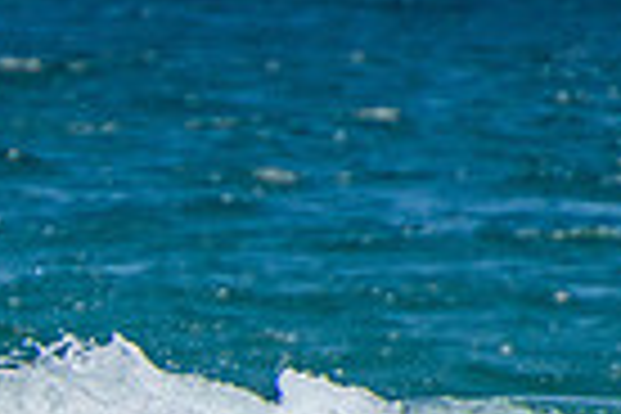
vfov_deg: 0.5
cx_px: -382
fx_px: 43432
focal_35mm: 2518
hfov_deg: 0.8
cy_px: 646
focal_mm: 400
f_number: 5.6
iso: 280
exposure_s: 1/2000
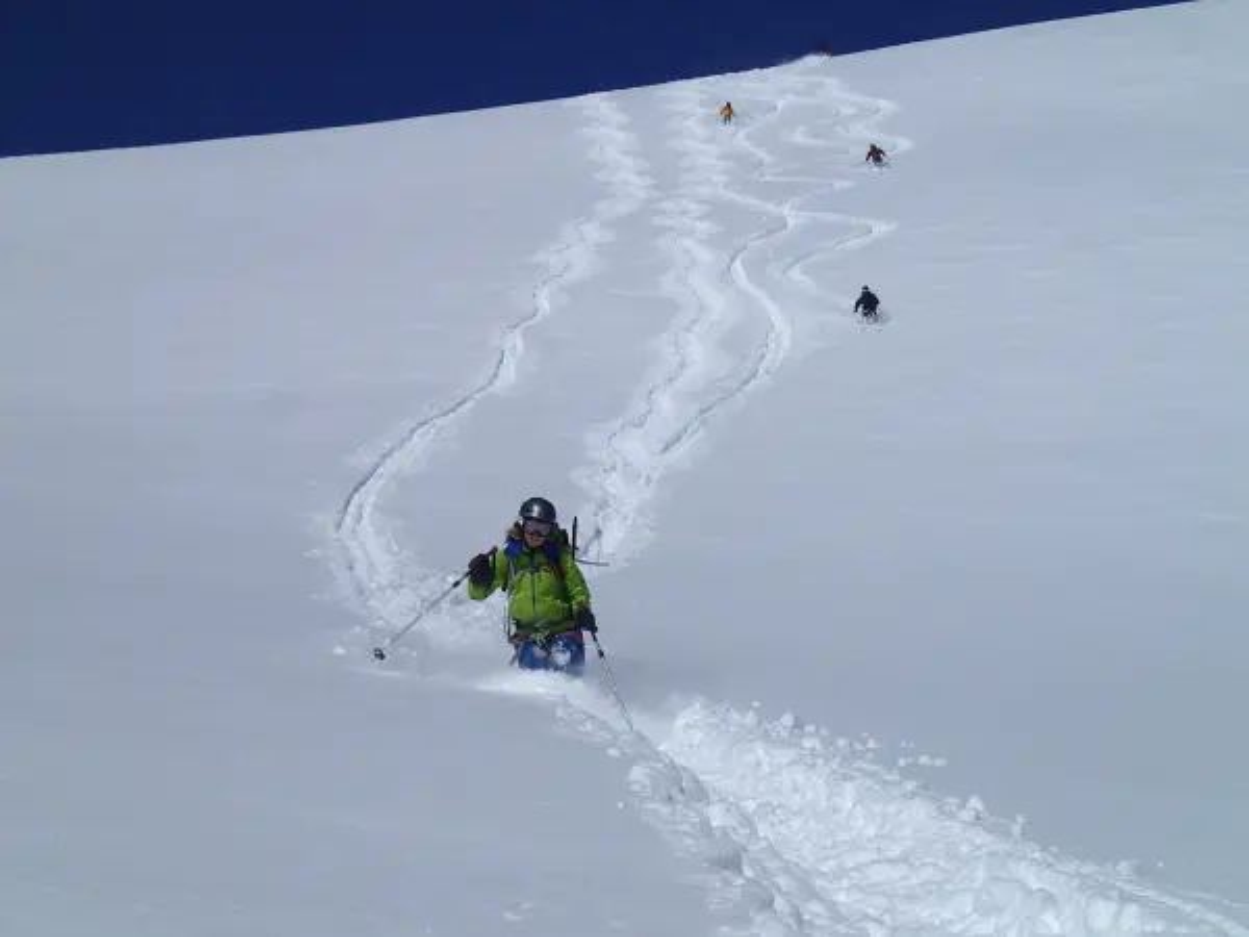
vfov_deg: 14.8
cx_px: 624
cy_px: 468
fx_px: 3608
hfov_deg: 19.6
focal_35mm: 100
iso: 100
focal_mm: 18
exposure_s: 1/320
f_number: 18
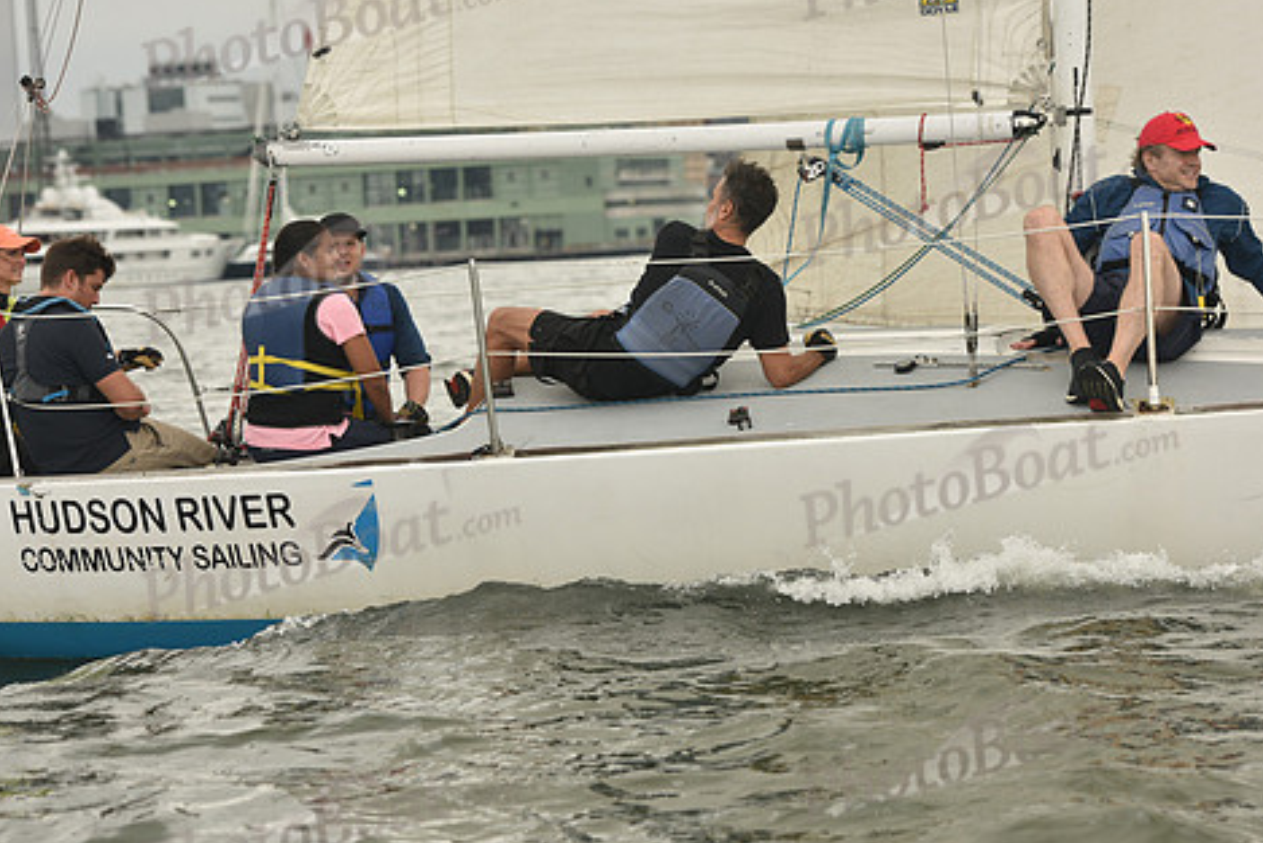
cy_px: 376
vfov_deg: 10.1
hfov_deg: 15.1
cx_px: 662
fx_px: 4773
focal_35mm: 136
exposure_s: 1/1600
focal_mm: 110
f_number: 4.5
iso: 320
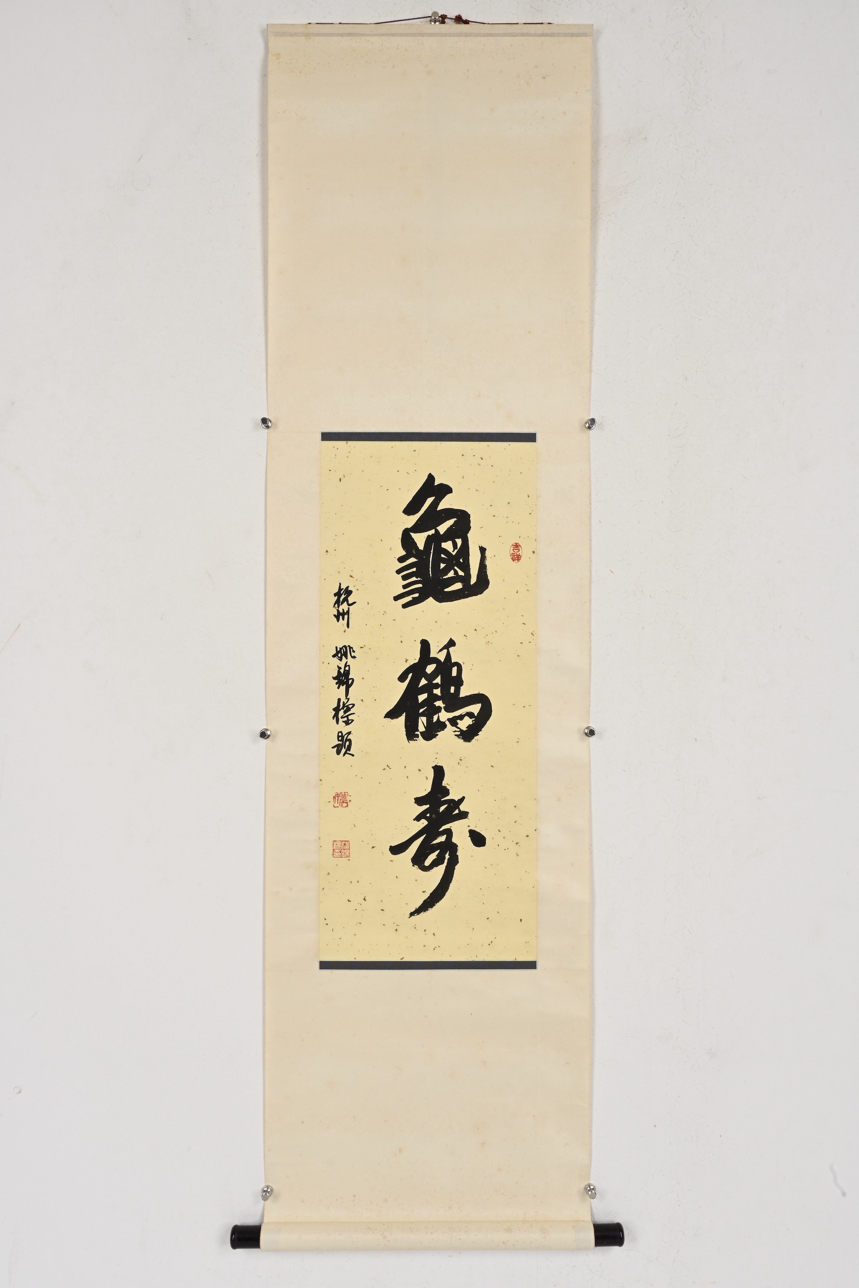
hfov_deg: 44.3
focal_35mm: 30
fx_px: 1056
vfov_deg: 62.8
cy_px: 644
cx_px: 430
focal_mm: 29.5
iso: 100
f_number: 18
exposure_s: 1/80
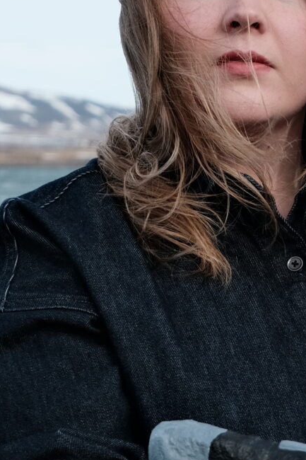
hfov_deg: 6.5
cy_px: 231
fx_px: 2691
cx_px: 368
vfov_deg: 9.8
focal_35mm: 211
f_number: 5.6
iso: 320
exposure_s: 1/1000
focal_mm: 44.5
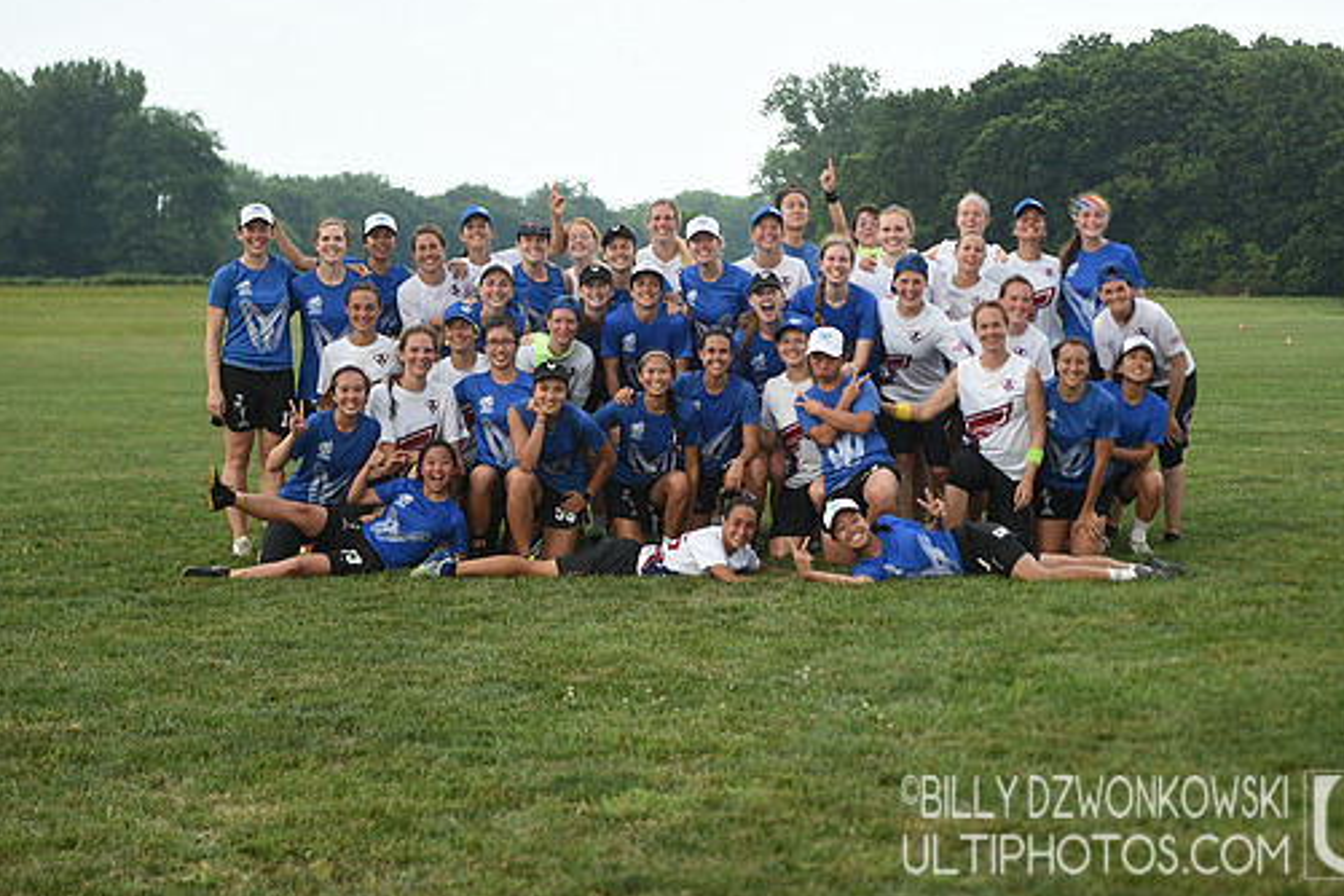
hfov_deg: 25.1
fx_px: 3024
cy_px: 390
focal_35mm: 81
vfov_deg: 16.8
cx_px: 730
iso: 200
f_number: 2.8
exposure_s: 1/500
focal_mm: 70
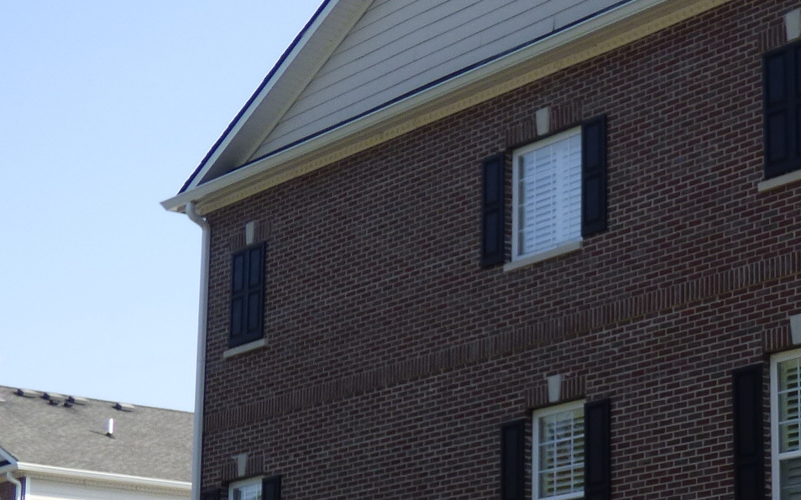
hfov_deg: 21.7
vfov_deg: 14.2
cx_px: 869
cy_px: 477
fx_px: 1986
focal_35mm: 91
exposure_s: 1/640
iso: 100
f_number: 3.3
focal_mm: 5.53
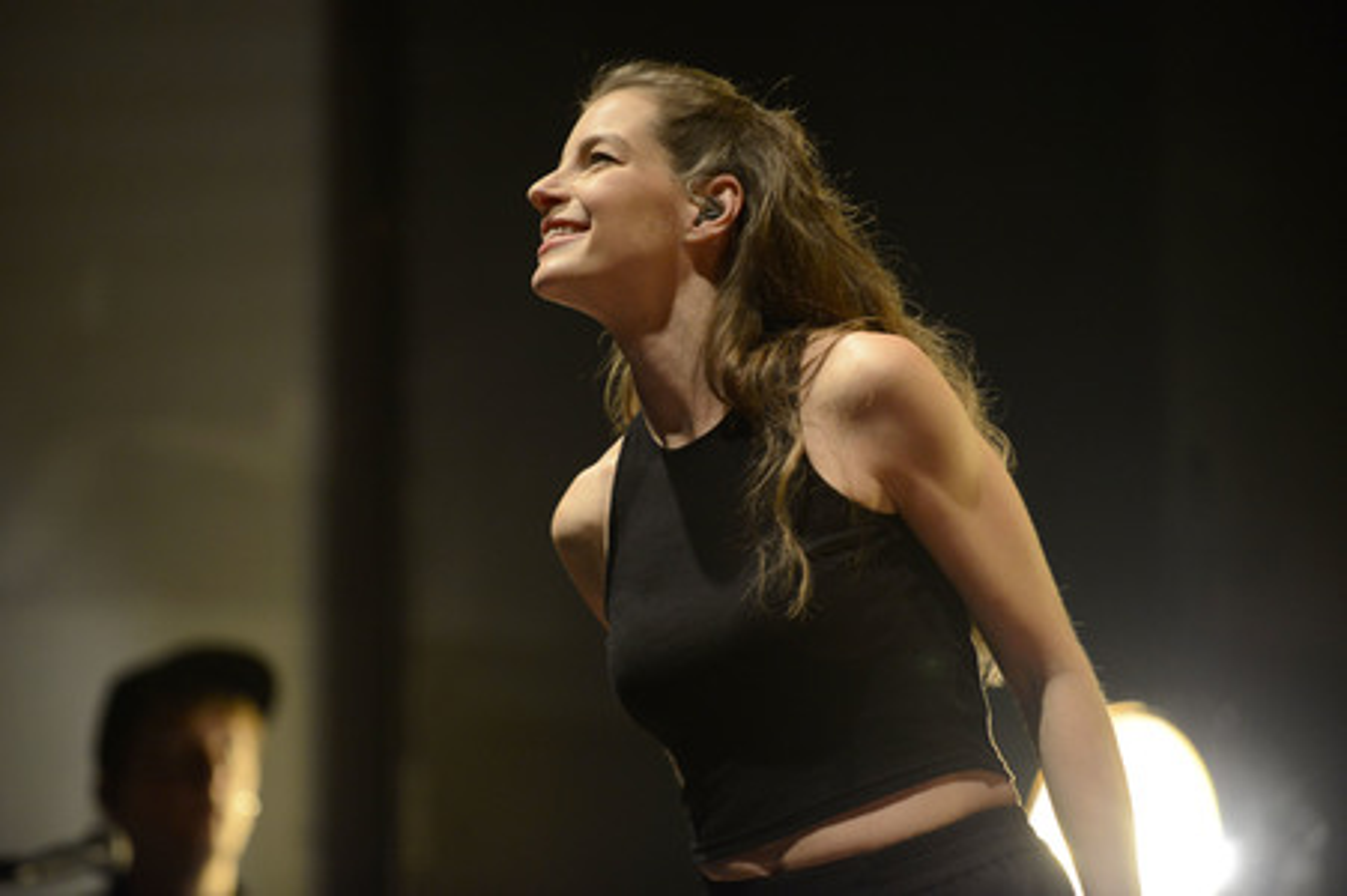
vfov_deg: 6.9
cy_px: 448
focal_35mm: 200
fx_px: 7478
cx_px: 674
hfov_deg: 10.3
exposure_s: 1/200
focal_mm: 200
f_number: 2.8
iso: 2500
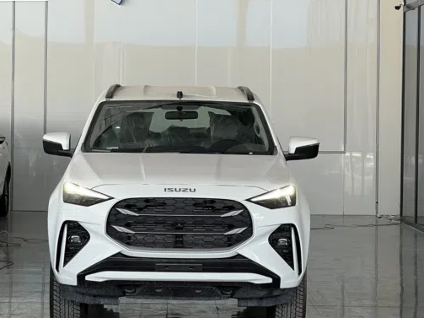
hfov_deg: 20.0
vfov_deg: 15.1
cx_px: 177
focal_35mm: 98
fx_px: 1200
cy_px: 122
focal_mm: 9
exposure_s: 1/99
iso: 40
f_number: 2.8
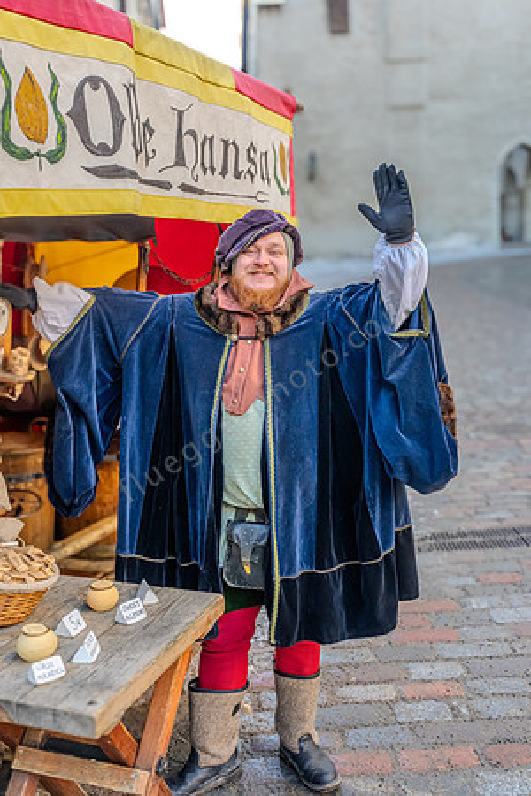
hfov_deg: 33.4
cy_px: 398
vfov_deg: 48.5
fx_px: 885
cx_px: 266
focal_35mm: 40
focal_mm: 40
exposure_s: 1/125
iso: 4000
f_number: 8
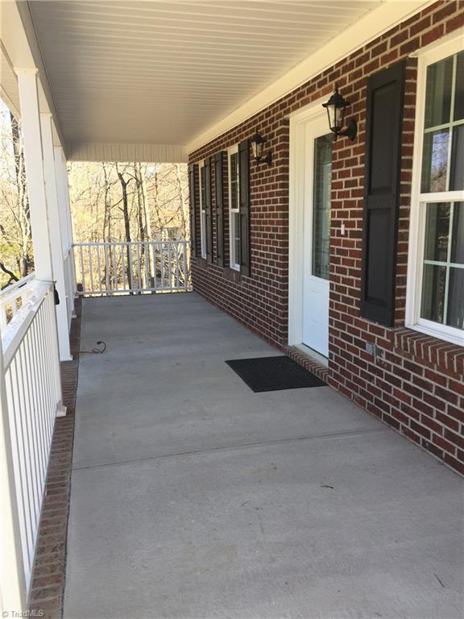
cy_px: 310
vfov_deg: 61.7
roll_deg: +1.5
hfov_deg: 48.2
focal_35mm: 29
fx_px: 518
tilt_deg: -8.9
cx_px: 232
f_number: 2.2
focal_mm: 4.15
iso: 32
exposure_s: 1/359
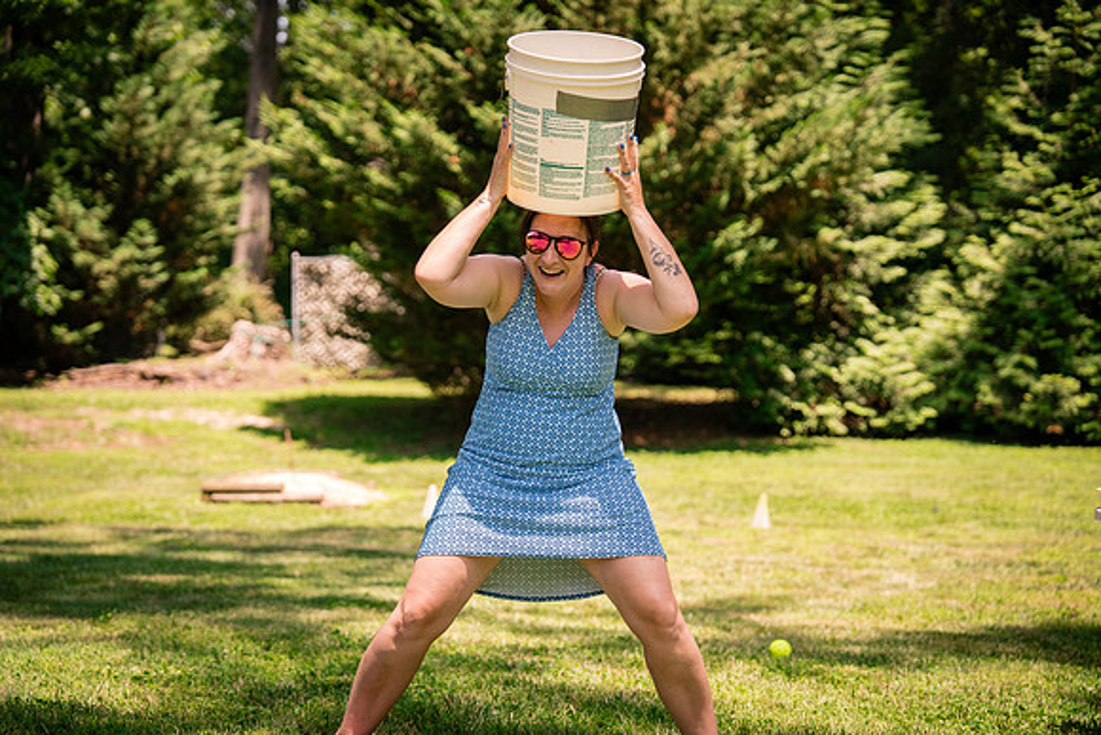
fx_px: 2141
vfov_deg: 19.5
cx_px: 550
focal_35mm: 70
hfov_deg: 28.8
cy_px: 368
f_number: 2.8
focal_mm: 70
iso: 400
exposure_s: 1/2000
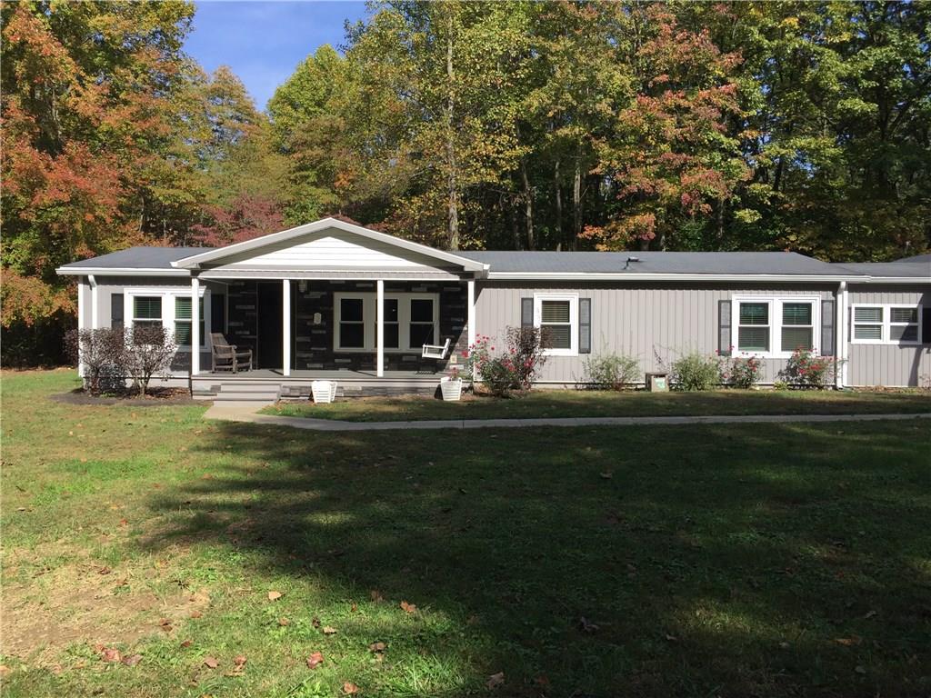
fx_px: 780
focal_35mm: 29
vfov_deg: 48.2
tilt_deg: -0.3
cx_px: 466
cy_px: 349
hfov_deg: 61.7
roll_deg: -1.8
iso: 32
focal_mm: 4.15
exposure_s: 1/1412
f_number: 2.2
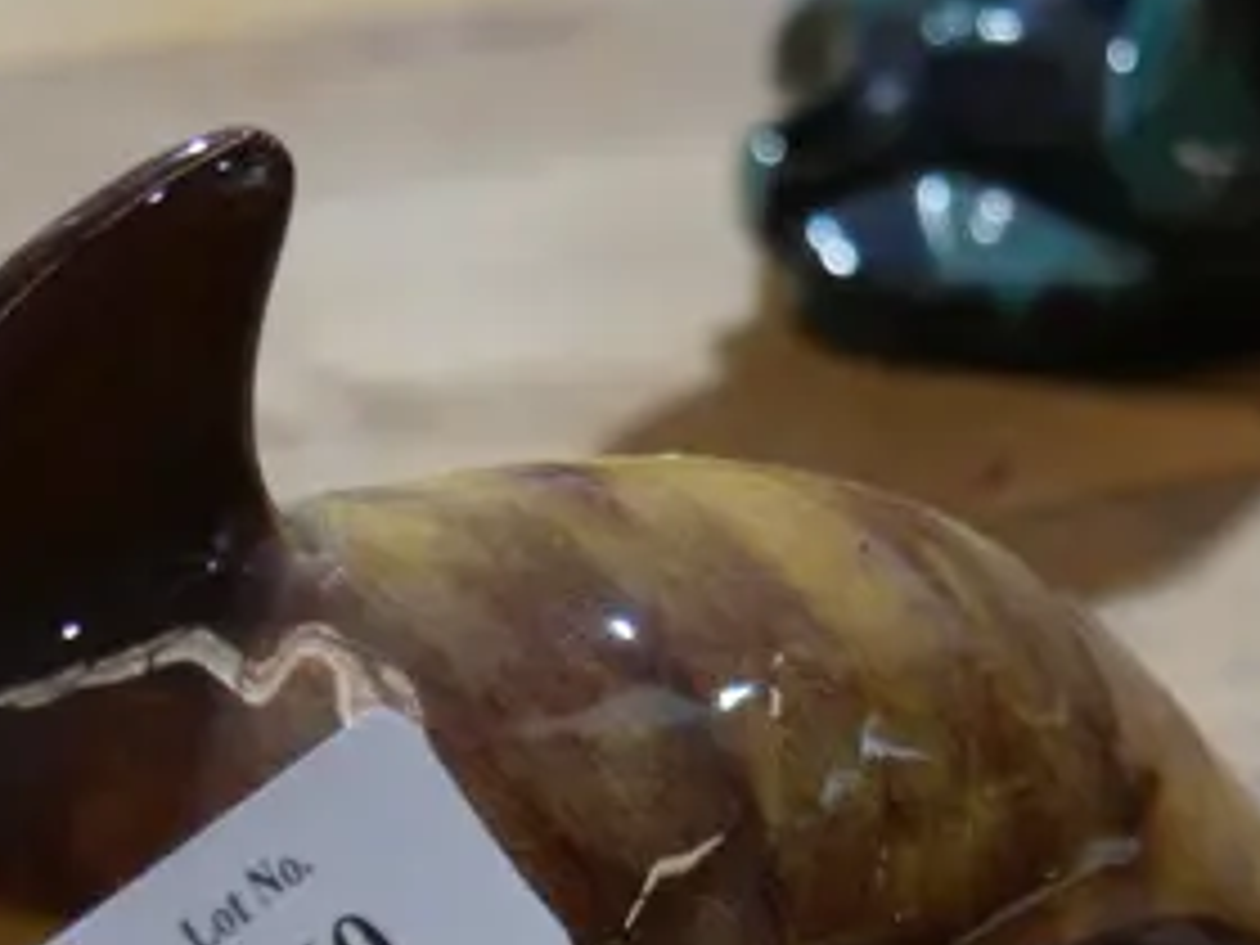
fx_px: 4259
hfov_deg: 16.8
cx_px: 405
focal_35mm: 117
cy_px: 1541
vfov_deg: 11.9
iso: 250
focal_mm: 16
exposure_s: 1/60
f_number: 3.6
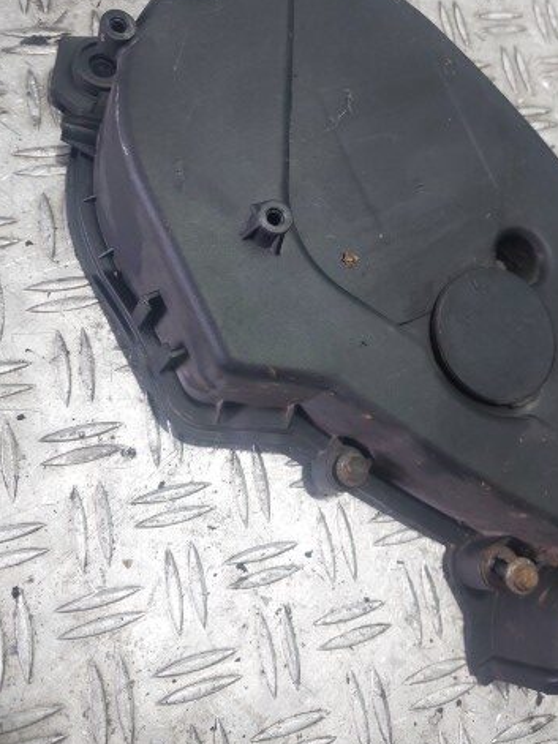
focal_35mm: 34
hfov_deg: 41.5
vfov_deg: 53.4
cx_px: 349
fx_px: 731
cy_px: 283
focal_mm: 5.23
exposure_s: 1/100
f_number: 1.8
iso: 125
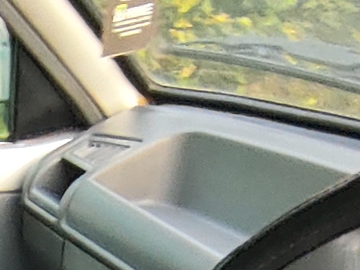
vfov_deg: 11.9
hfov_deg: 17.2
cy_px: 624
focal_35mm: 103
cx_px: -185
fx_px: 1071
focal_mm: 1.64
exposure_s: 1/40
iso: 322
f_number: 2.2
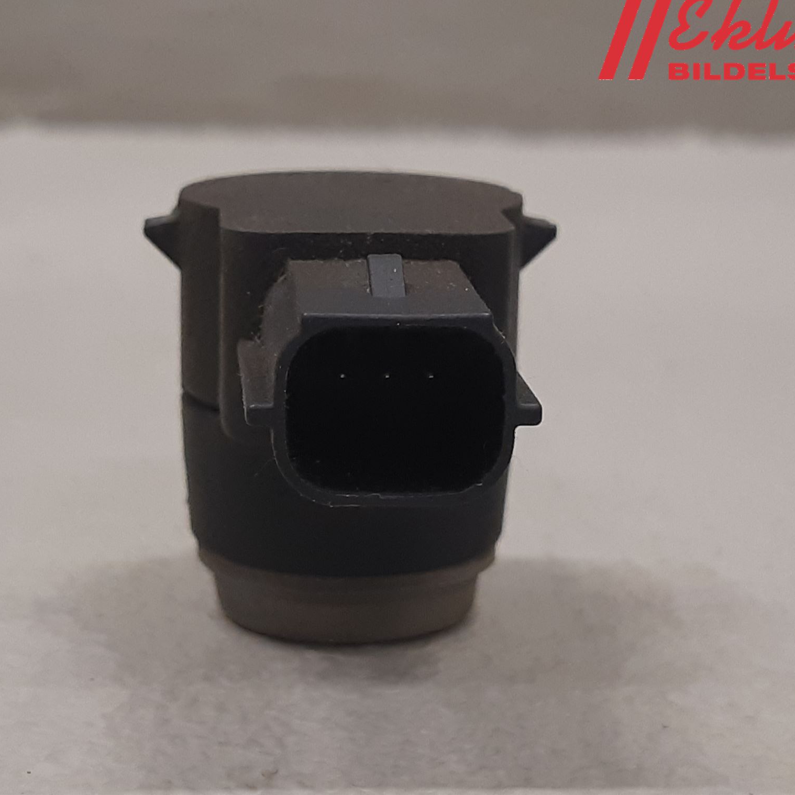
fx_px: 805
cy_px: 393
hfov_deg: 52.5
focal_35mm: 31
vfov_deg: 52.5
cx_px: 383
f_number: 1.7
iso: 125
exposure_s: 1/50
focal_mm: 3.93
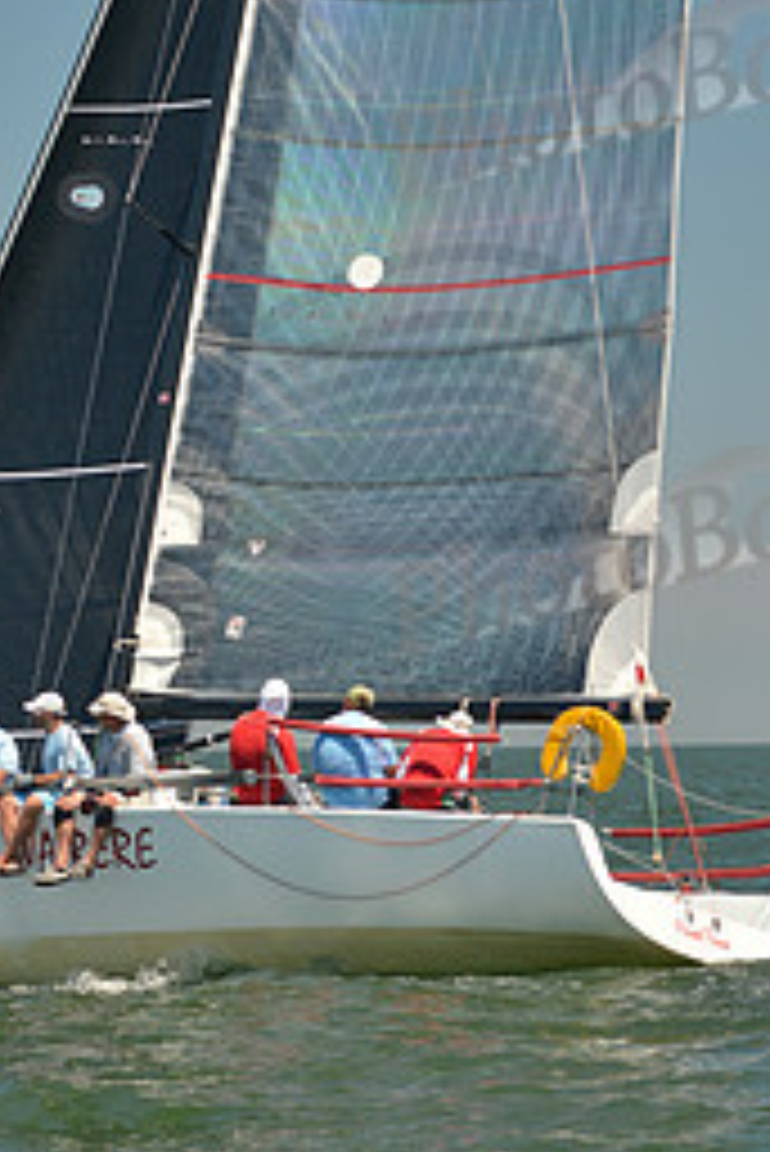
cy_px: -86
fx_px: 5446
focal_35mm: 170
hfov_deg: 8.1
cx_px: 155
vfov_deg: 11.9
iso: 200
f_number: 5.6
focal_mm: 75
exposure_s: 1/640
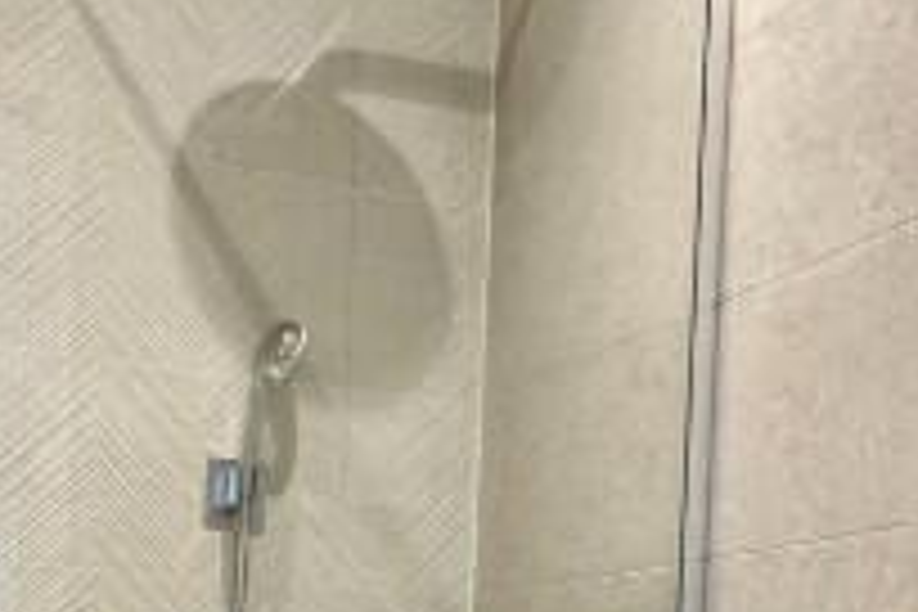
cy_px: 819
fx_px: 1861
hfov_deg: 27.7
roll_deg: -2.6
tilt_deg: -2.8
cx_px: 531
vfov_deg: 17.4
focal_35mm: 73
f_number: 2.2
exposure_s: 1/50
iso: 250
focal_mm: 2.22
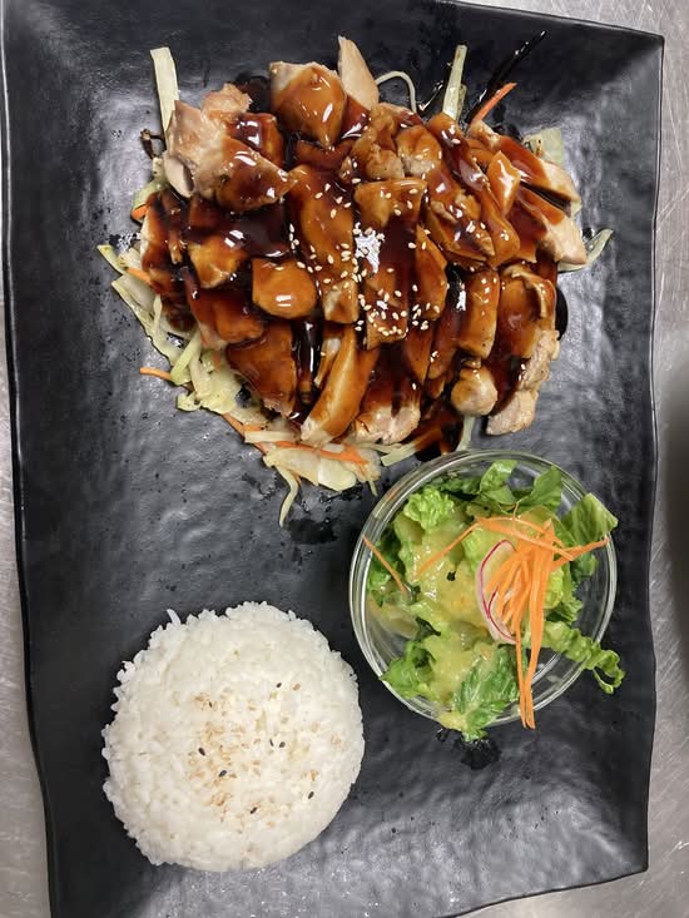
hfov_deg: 49.8
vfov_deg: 63.4
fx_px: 743
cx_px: 344
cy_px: 459
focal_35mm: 28
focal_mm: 3.99
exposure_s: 1/42
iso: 125
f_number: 1.8
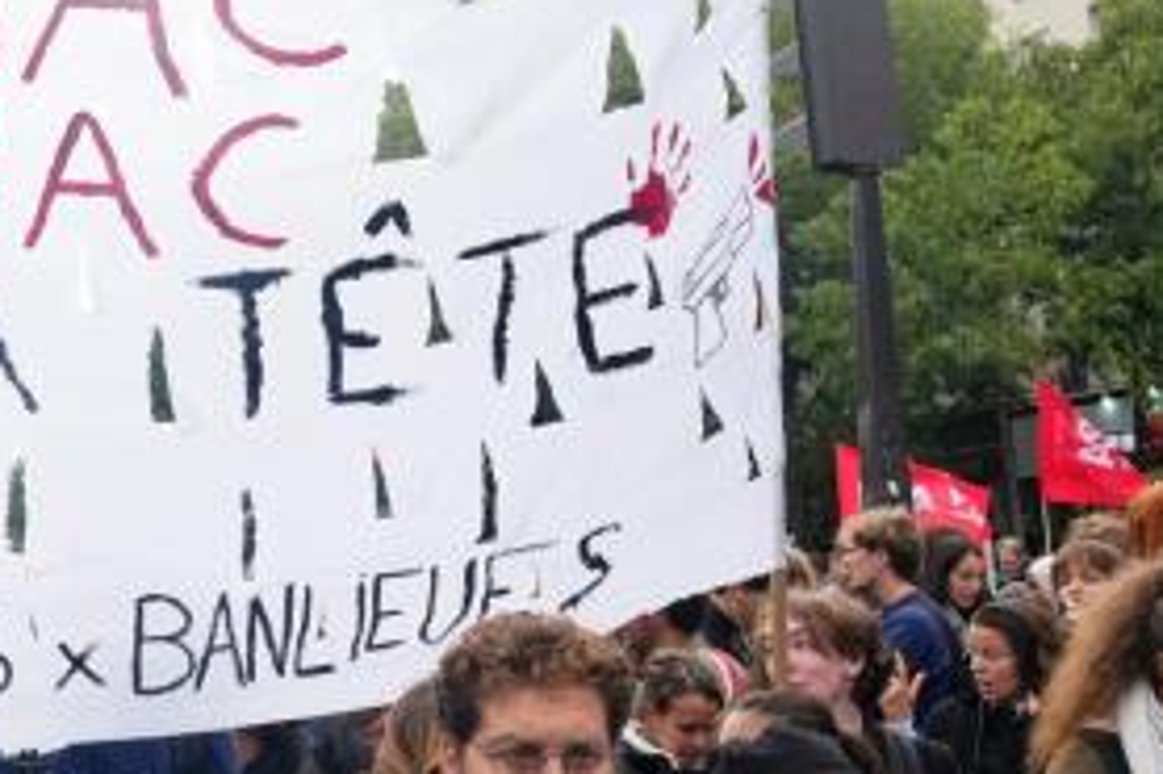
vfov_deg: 23.7
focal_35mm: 57
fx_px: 1840
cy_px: 297
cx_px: 121
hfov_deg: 33.3
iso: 1000
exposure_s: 1/640
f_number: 7.1
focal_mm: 24
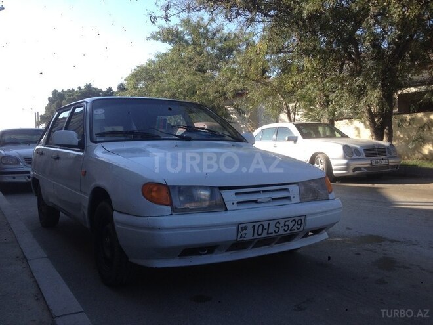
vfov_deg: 40.7
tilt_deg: -1.3
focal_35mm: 35
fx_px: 438
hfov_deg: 52.6
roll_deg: +2.2
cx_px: 216
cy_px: 162
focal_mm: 4.28
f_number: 2.4
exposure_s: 1/657
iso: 50
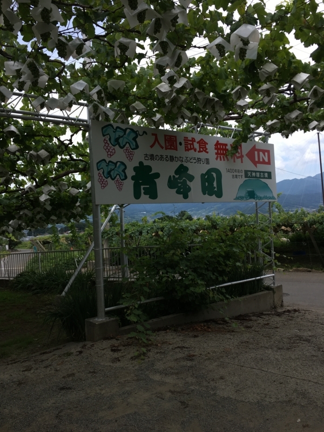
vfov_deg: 61.7
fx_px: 362
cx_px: 162
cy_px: 216
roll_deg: +3.9
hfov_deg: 48.2
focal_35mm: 29
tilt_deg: +1.4
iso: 25
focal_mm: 4.15
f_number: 2.2
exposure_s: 1/864
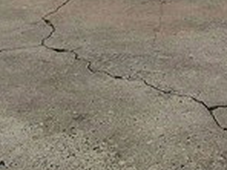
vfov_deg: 14.1
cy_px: -155
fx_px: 590
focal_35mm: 90
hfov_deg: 20.6
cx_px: 258
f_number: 2.2
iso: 50
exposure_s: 1/3333
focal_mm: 1.74
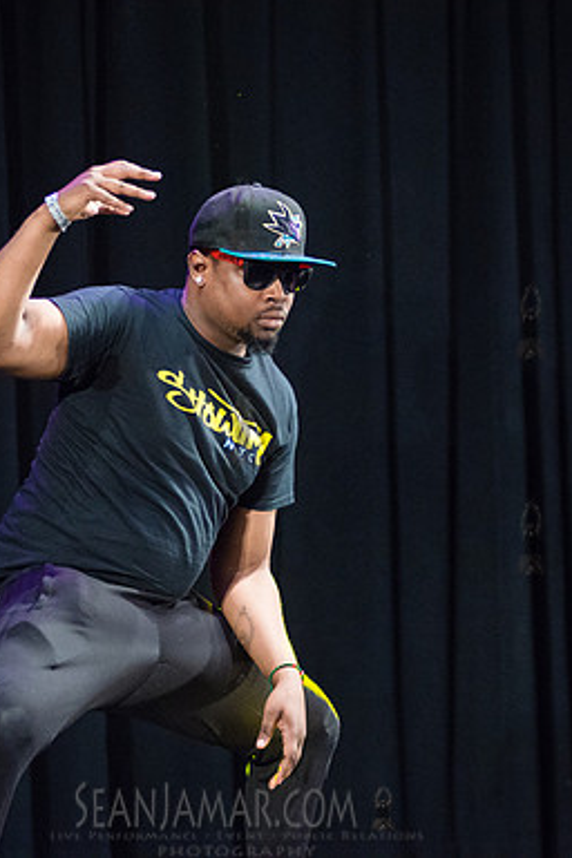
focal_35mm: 130
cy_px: 428
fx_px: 3098
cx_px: 241
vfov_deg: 15.8
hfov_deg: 10.5
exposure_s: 1/1250
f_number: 2.8
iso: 4000
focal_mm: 86
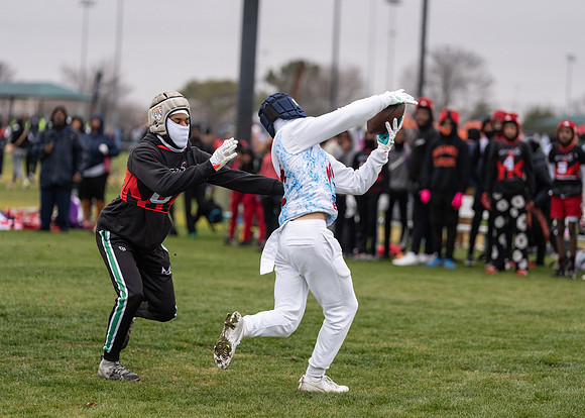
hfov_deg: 13.5
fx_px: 2472
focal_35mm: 149
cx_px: 292
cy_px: 209
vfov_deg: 9.7
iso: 1250
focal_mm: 142
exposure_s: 1/1600
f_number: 2.8
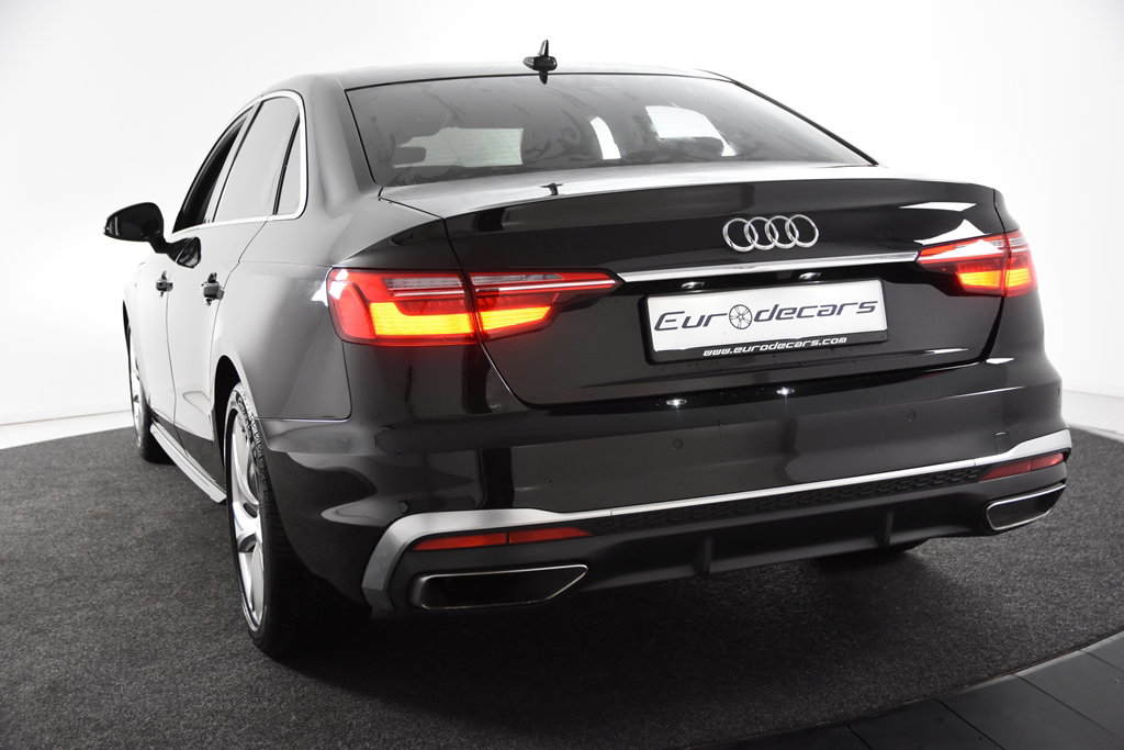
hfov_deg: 42.3
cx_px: 562
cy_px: 375
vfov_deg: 29.0
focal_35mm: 46
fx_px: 1452
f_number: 4
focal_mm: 31
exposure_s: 1/60
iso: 1600
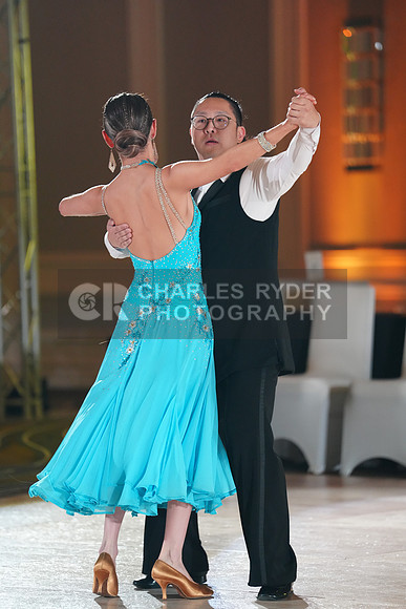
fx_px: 3381
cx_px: 203
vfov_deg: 10.3
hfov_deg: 6.9
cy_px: 304
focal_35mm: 200
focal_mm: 200
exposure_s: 1/400
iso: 3200
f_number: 2.8
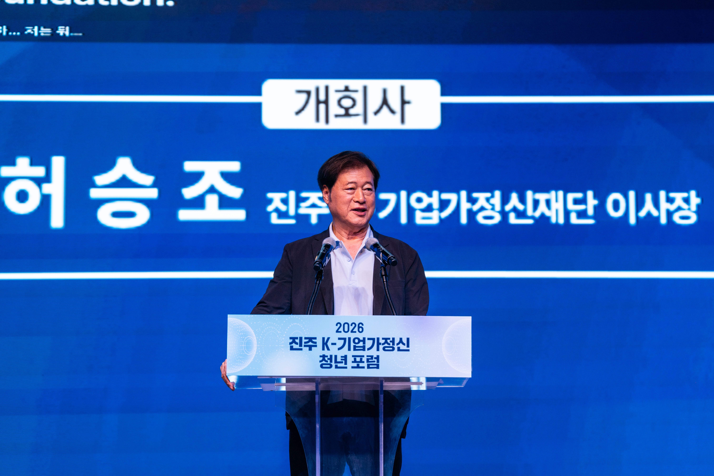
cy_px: 238
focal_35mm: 104
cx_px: 357
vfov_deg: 13.2
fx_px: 2063
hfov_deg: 19.6
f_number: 3.2
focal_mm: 104
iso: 500
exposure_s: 1/250
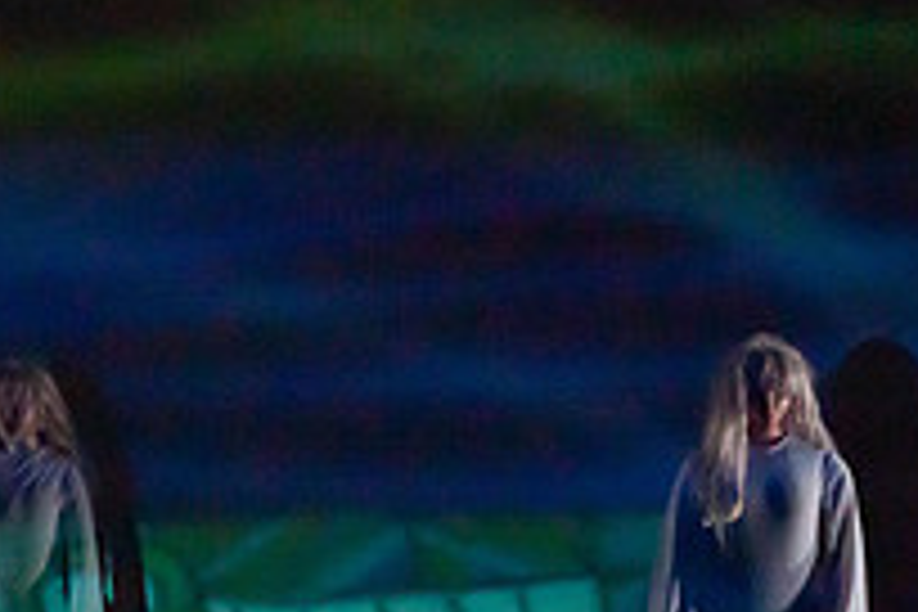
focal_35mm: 578
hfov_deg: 3.6
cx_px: -126
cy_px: 493
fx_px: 14738
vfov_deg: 2.4
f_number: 5.6
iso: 6400
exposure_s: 1/320
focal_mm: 203
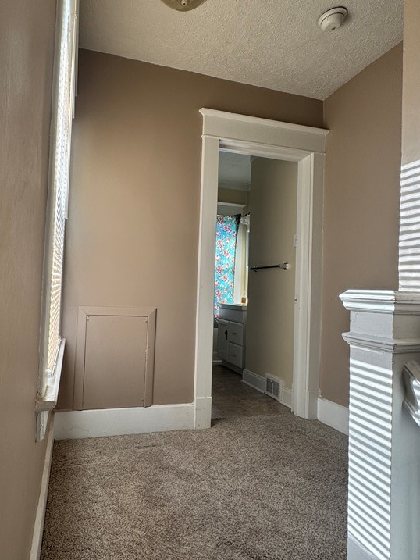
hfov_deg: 64.9
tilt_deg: +1.5
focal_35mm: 20
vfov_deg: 81.7
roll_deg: -2.2
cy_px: 280
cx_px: 154
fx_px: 323
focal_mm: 2.22
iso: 80
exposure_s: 1/99
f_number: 2.2
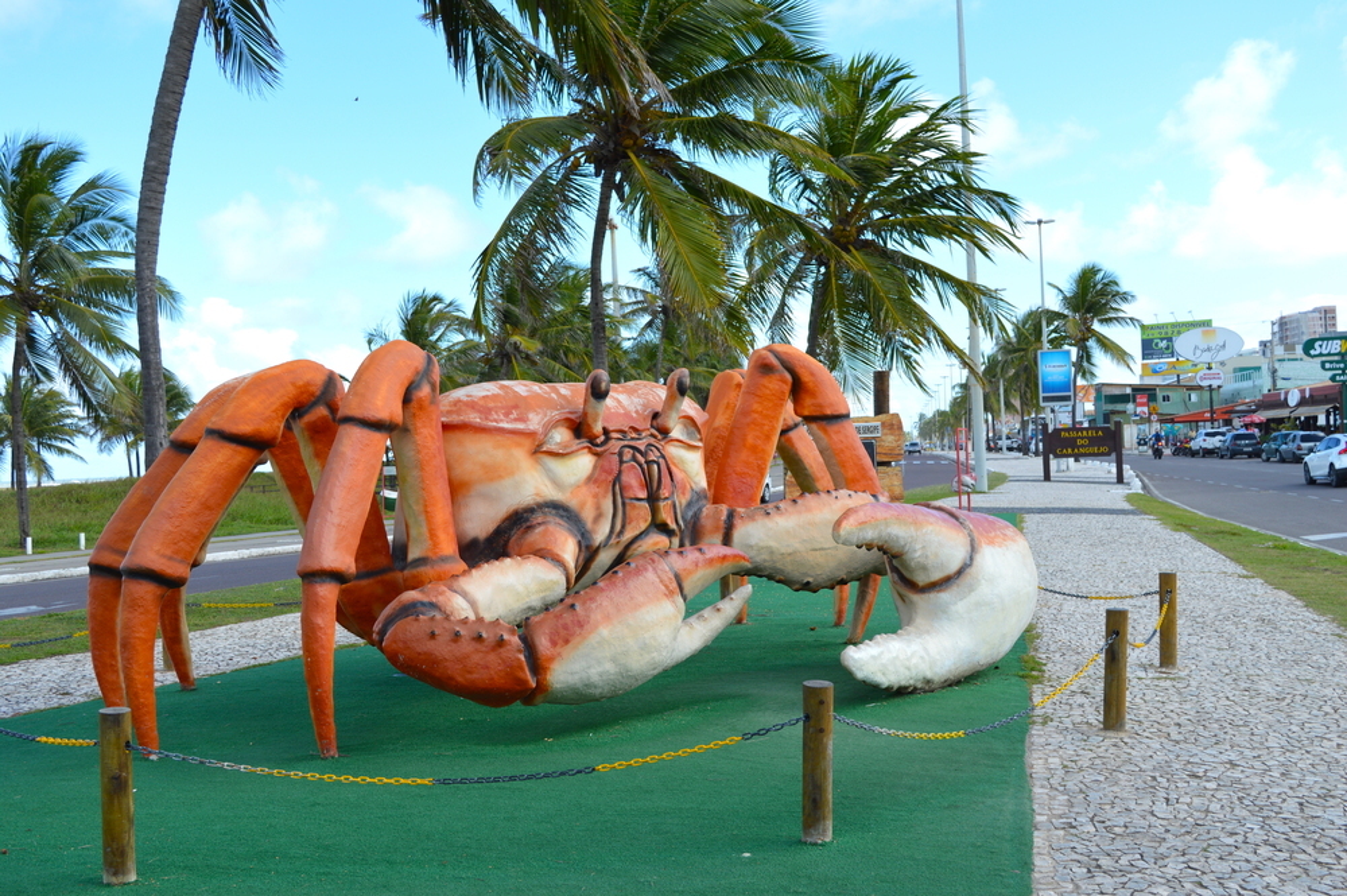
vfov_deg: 34.2
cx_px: 674
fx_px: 1458
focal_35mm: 39
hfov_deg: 49.6
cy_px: 448
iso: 100
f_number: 7.1
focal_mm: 26
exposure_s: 1/200
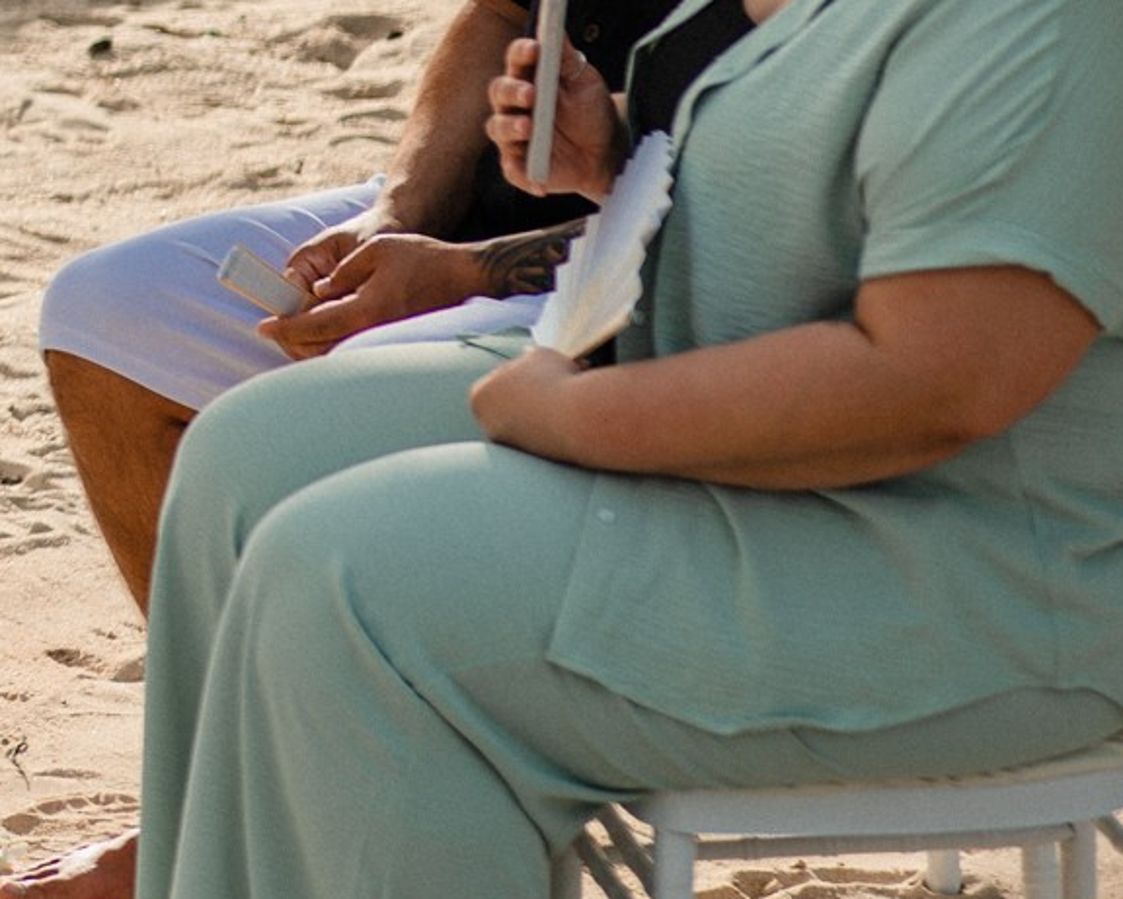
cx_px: -851
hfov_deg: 9.4
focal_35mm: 196
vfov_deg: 7.8
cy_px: -331
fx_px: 6515
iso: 100
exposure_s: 1/400
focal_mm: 50
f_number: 2.2
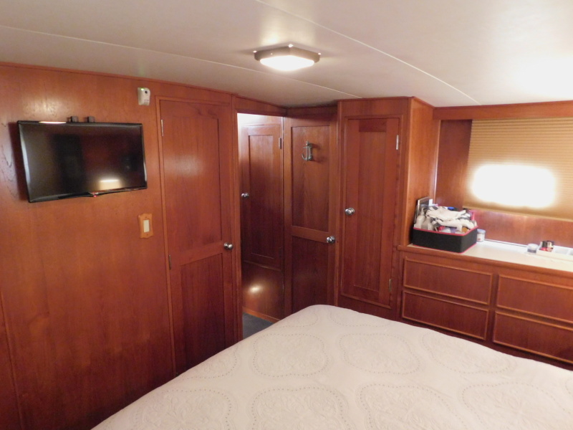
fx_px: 381
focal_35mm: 23
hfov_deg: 73.9
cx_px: 286
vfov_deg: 58.9
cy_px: 215
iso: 800
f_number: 3
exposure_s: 1/4
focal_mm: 4
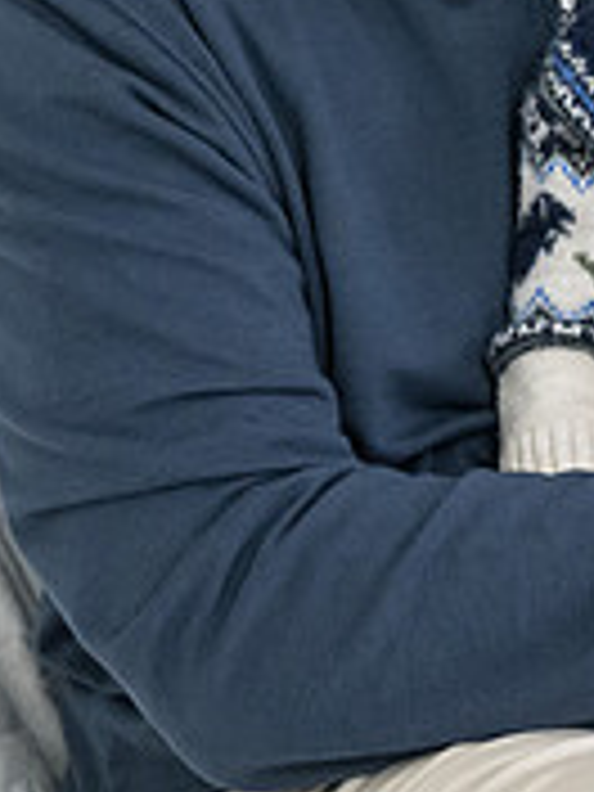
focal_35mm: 239
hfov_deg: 6.2
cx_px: 657
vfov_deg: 8.1
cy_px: -331
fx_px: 5468
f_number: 4
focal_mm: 56
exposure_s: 1/320
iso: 2500
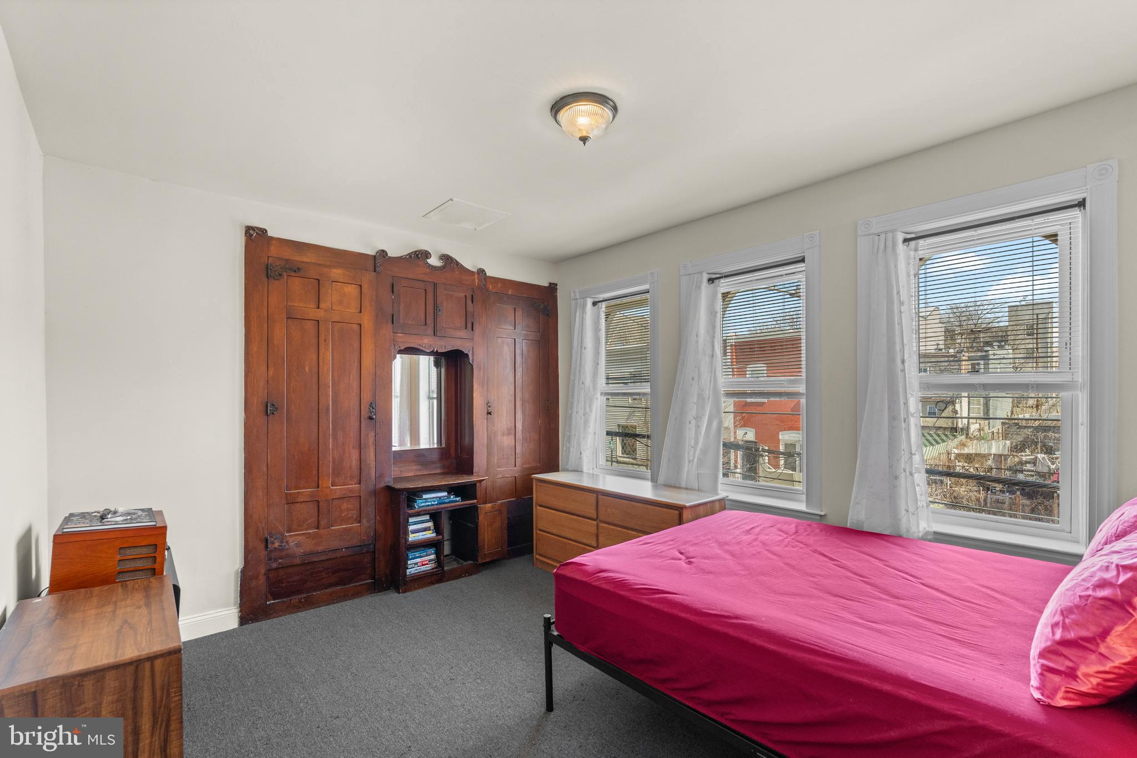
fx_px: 505
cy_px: 379
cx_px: 568
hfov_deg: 96.7
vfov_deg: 73.7
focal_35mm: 16
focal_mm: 16
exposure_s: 1/30
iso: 640
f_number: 5.6
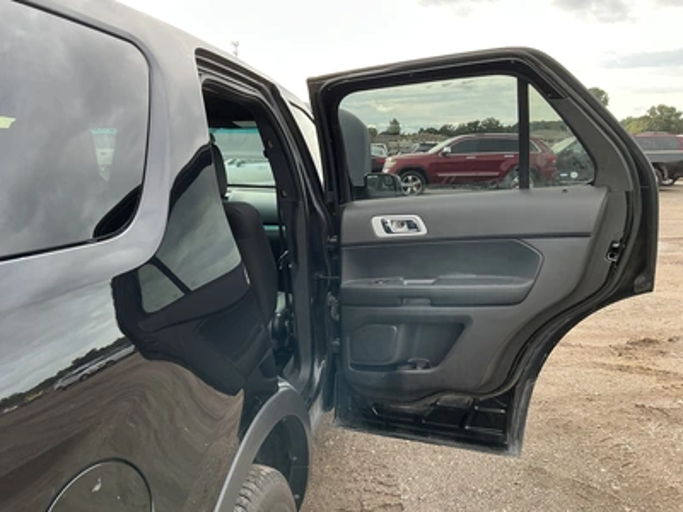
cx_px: 342
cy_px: 256
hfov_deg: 63.4
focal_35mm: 28
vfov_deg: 49.7
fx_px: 552
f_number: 1.8
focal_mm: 3
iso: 20
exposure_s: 1/241
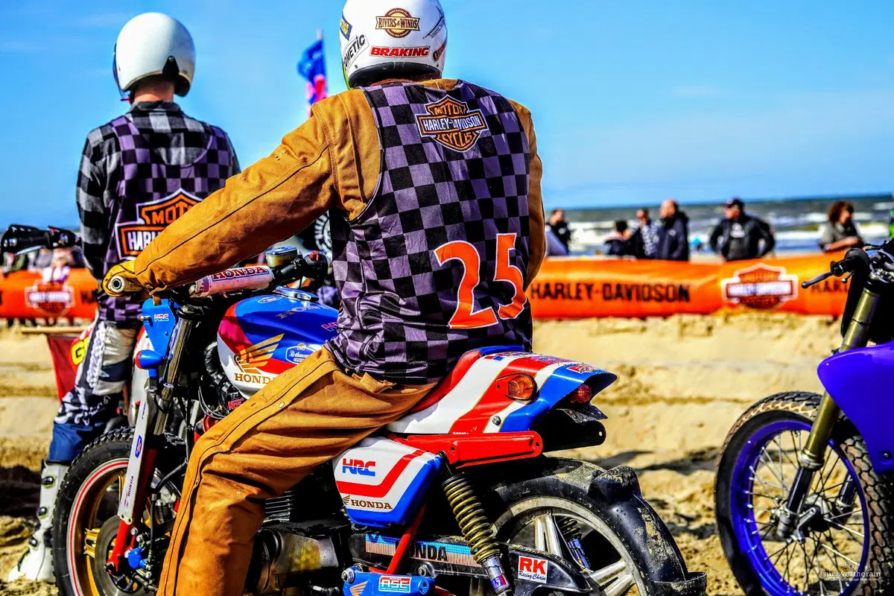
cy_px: 298
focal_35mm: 70
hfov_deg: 28.8
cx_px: 447
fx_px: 1738
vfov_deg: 19.5
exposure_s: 1/640
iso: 100
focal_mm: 70
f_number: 5.6
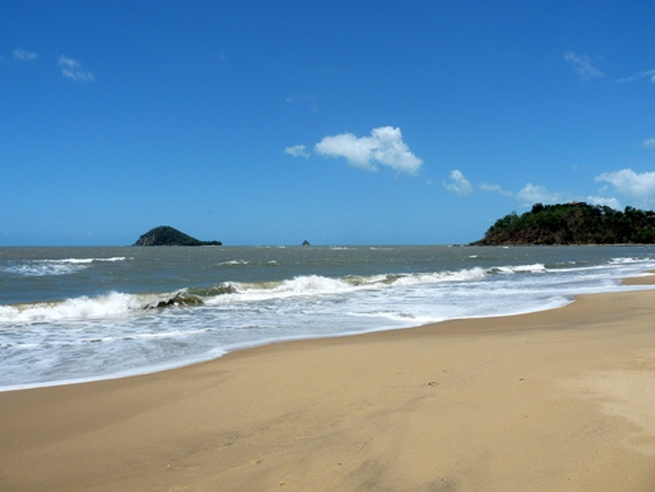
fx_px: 511
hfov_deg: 65.3
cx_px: 328
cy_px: 246
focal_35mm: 27
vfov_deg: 51.4
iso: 100
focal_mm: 4.8
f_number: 4
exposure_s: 1/1300
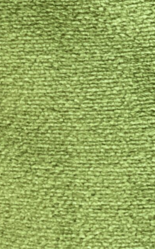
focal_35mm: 222
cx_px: -48
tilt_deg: -17.5
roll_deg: -3.0
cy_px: -205
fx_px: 1502
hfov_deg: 5.9
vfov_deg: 9.0
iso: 80
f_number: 2
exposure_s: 1/122
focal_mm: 6
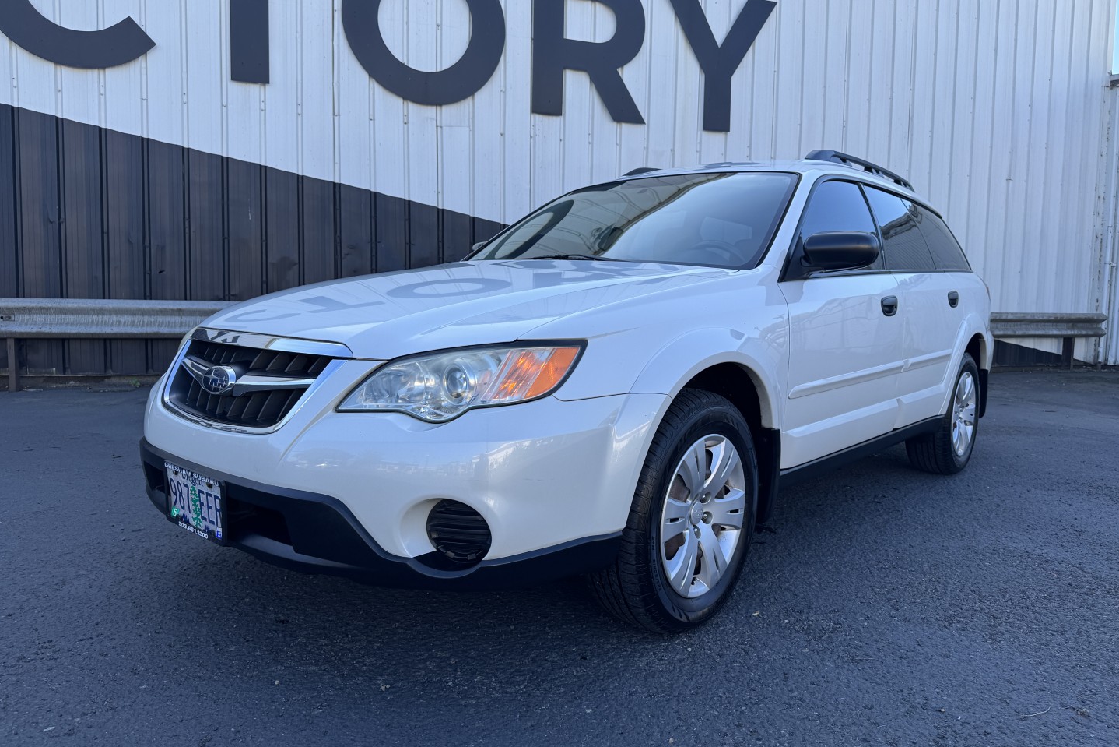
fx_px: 777
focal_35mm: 25
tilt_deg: -4.3
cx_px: 560
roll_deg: -1.5
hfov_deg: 71.5
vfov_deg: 51.3
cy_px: 358
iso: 80
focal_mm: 6.76
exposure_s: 1/1193
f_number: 1.78
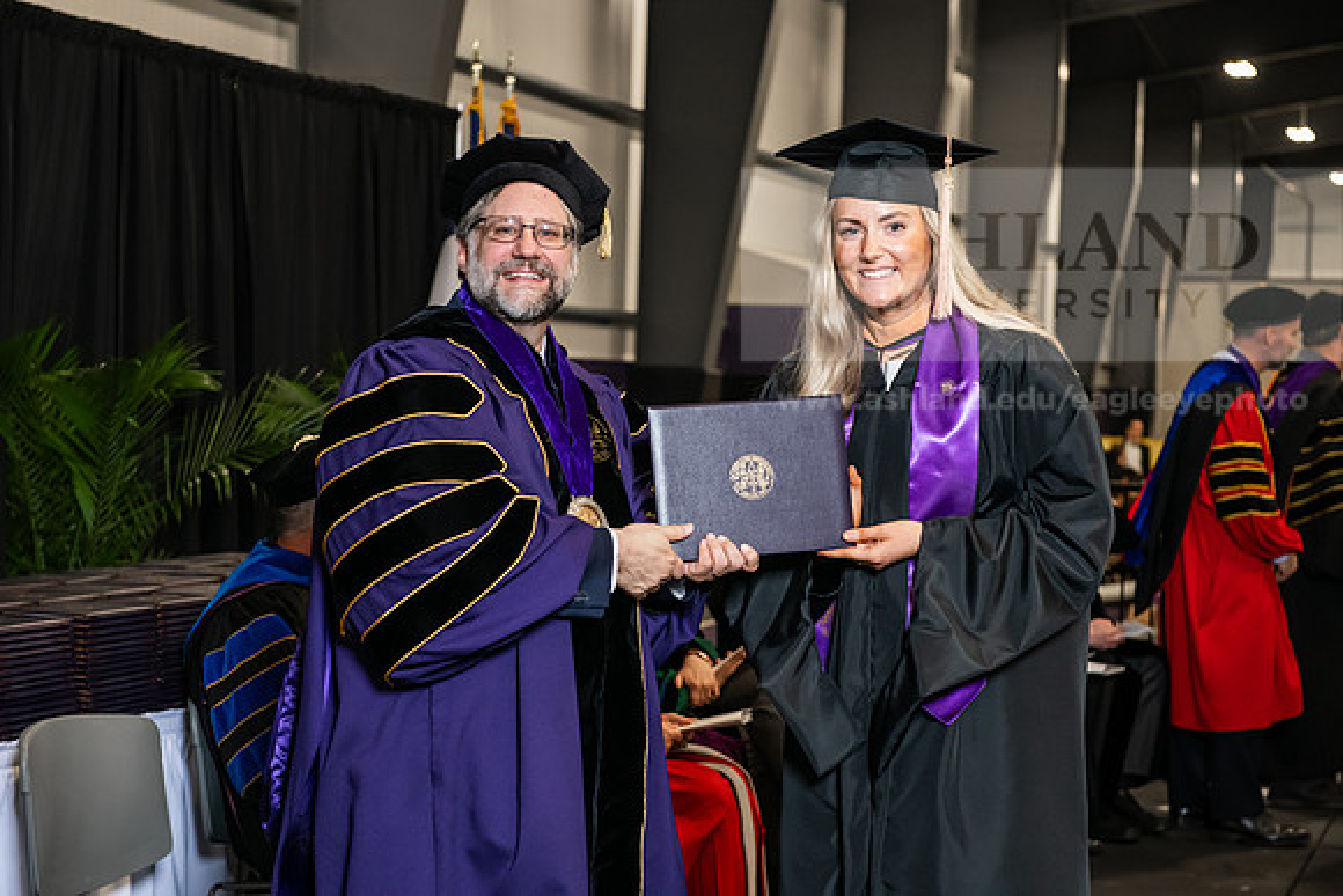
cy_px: 448
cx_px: 672
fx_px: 2612
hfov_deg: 28.8
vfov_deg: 19.5
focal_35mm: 70
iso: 2000
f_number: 5
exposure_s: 1/200
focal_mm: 70
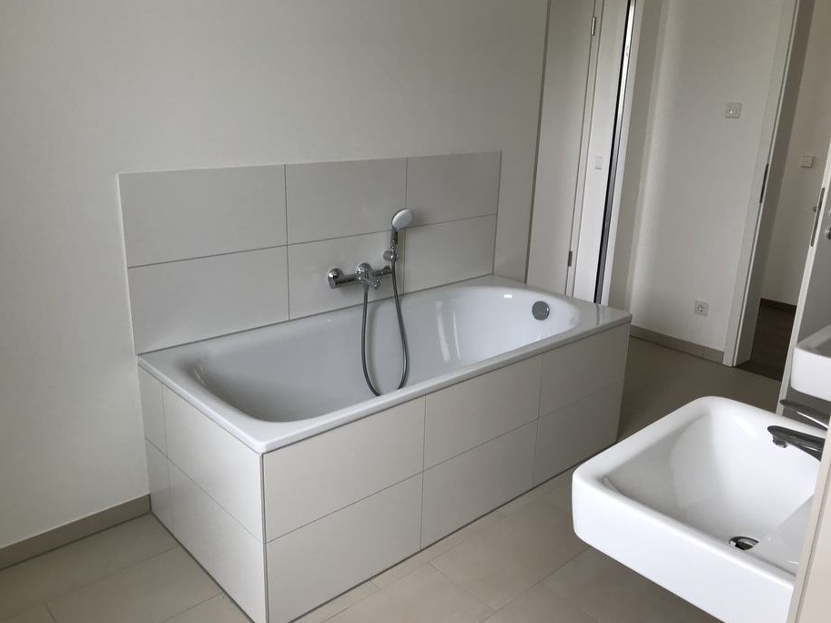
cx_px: 405
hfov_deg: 61.7
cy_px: 308
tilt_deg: -19.1
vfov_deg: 48.2
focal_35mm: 29
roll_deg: +0.1
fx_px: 696
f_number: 1.8
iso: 32
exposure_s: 1/100
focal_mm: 3.99
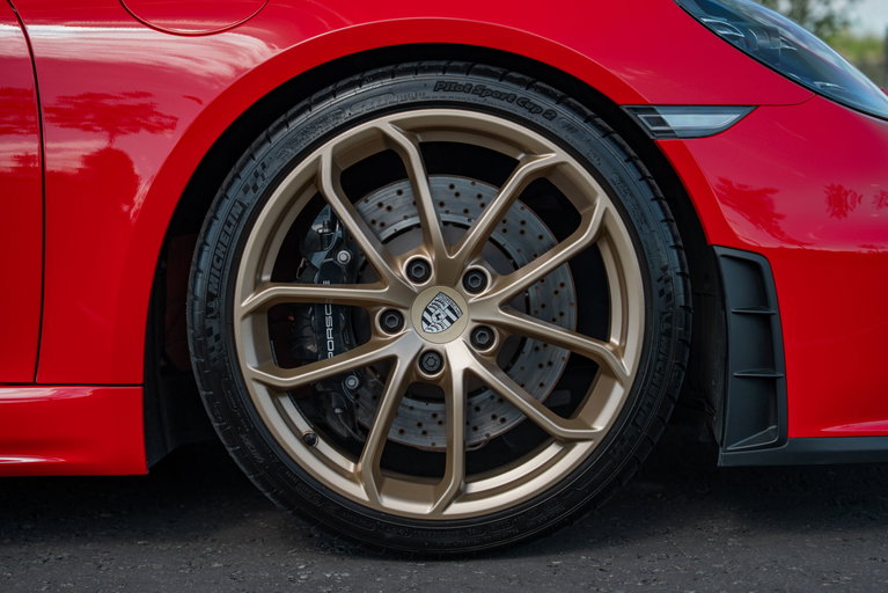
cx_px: 444
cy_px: 296
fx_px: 1727
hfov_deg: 28.8
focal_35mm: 70
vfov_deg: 19.5
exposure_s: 1/500
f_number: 2.8
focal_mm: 70
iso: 100
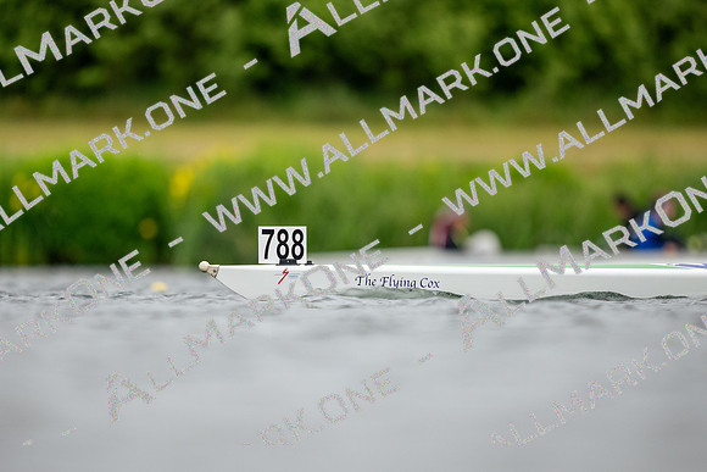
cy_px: 236
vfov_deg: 2.3
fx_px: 11786
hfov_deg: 3.4
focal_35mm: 600
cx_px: 354
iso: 500
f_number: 2.8
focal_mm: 400
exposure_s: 1/2000
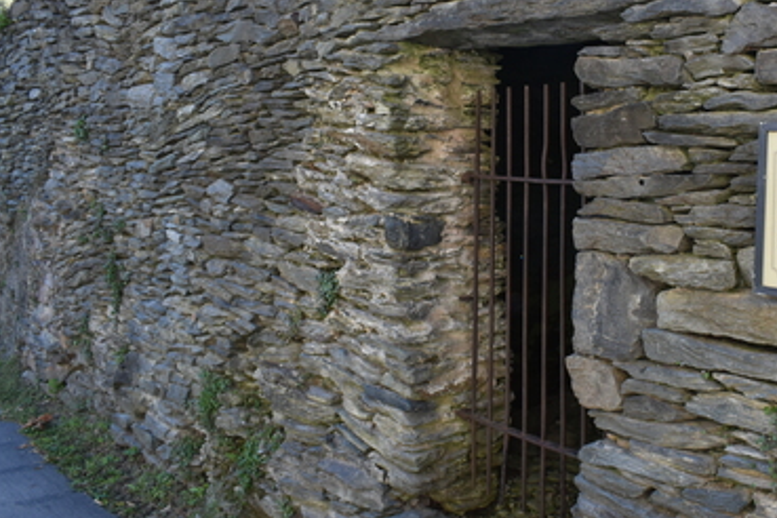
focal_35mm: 41
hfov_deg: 46.5
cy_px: 165
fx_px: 885
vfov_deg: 32.3
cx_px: 533
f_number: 7.1
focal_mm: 18
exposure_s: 1/200
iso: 400
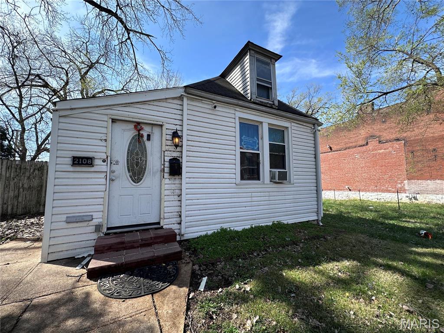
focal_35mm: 14
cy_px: 166
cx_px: 222
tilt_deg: +5.7
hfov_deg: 102.1
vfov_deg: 85.7
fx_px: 180
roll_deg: +0.3
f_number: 2.2
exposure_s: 1/764
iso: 40
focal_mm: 2.22
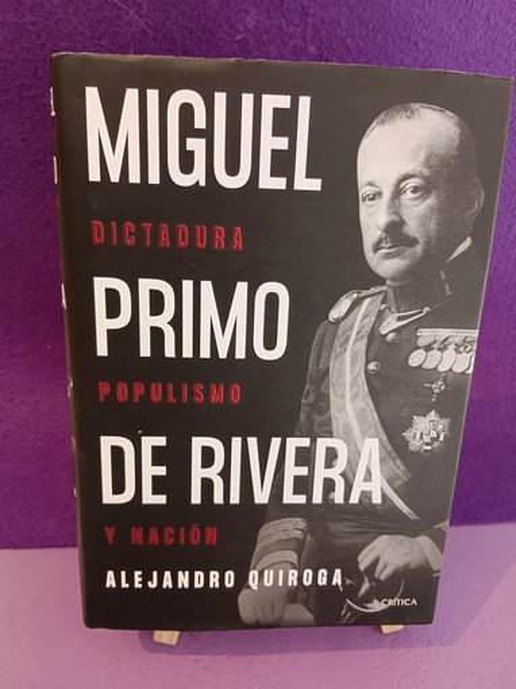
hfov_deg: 53.0
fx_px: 517
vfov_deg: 67.3
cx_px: 258
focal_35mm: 26
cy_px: 344
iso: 564
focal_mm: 3.96
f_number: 1.8
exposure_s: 1/100
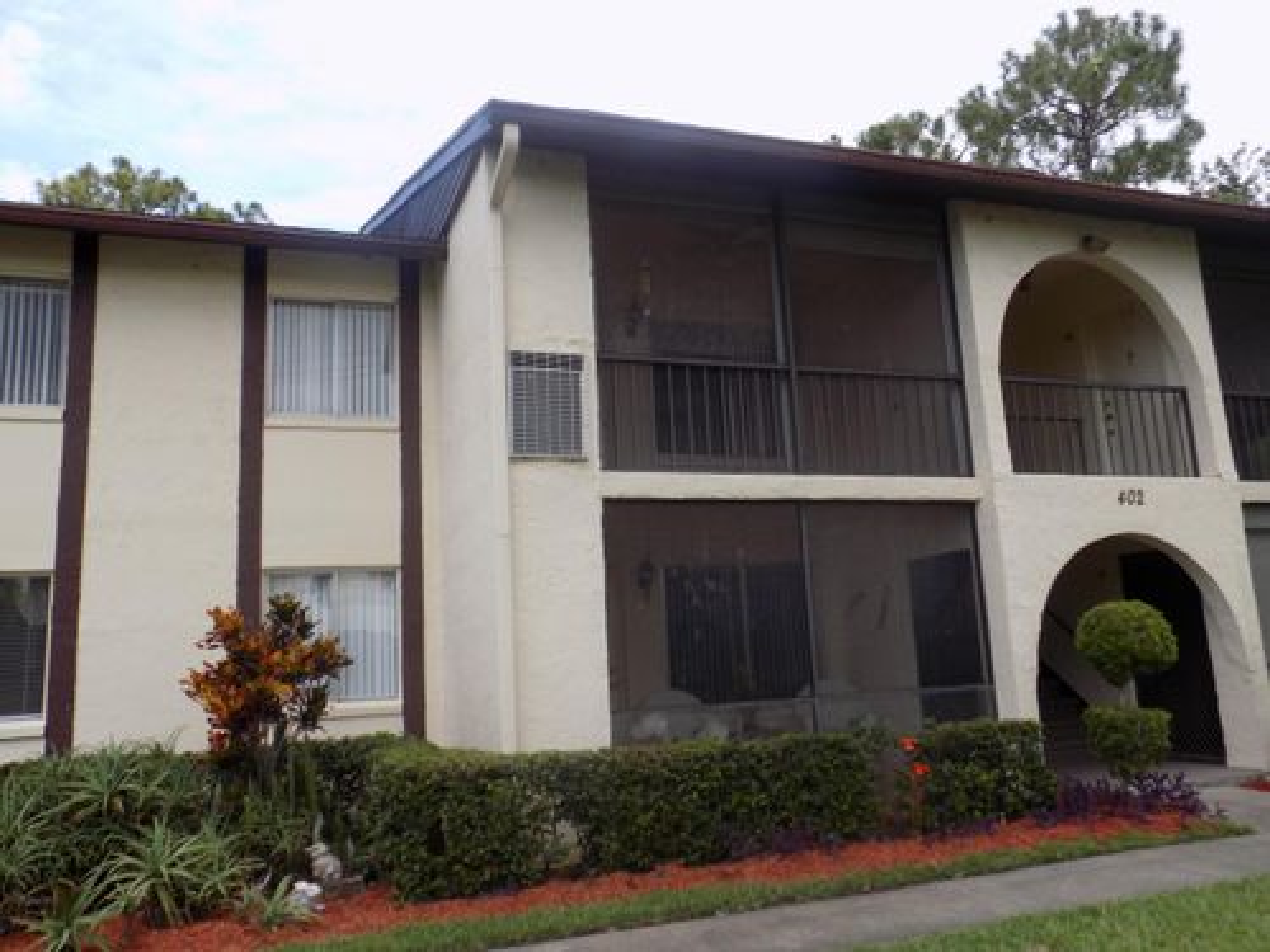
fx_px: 991
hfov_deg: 65.3
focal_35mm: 27
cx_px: 635
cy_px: 476
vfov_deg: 51.4
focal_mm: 4.8
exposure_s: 1/160
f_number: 3.2
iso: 80
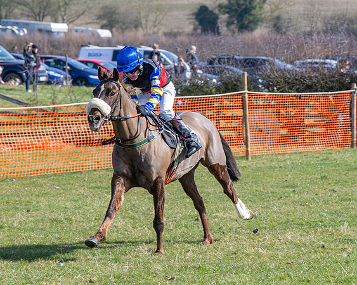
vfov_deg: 7.1
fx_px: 2310
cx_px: 168
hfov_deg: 8.8
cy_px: 125
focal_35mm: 219
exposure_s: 1/800
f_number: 5
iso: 200
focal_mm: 88
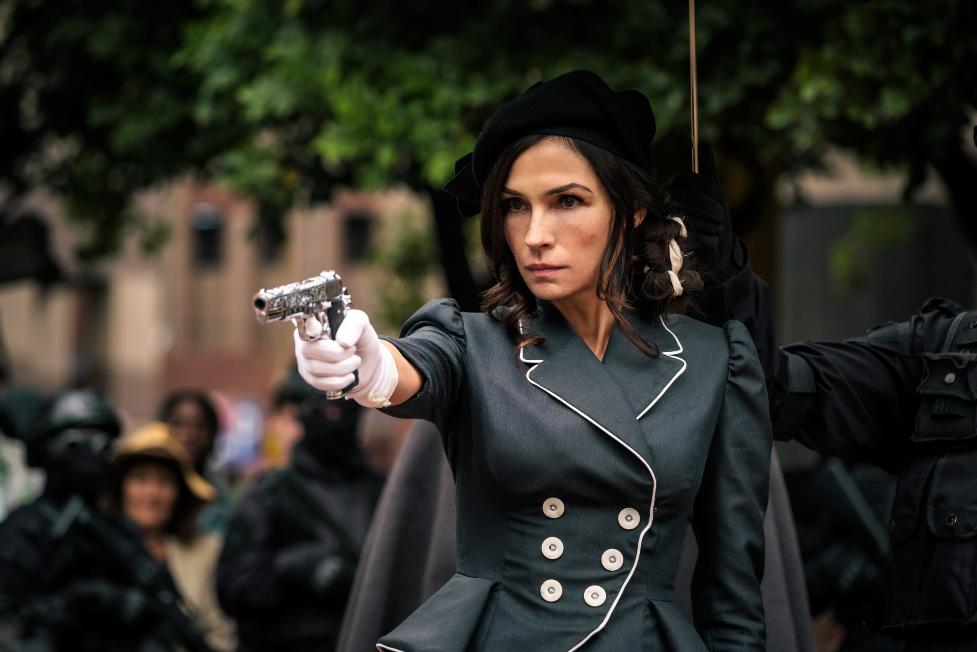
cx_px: 488
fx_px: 5699
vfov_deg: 6.5
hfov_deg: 9.8
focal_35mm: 210
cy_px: 326
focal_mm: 140
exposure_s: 1/400
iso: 500
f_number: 4
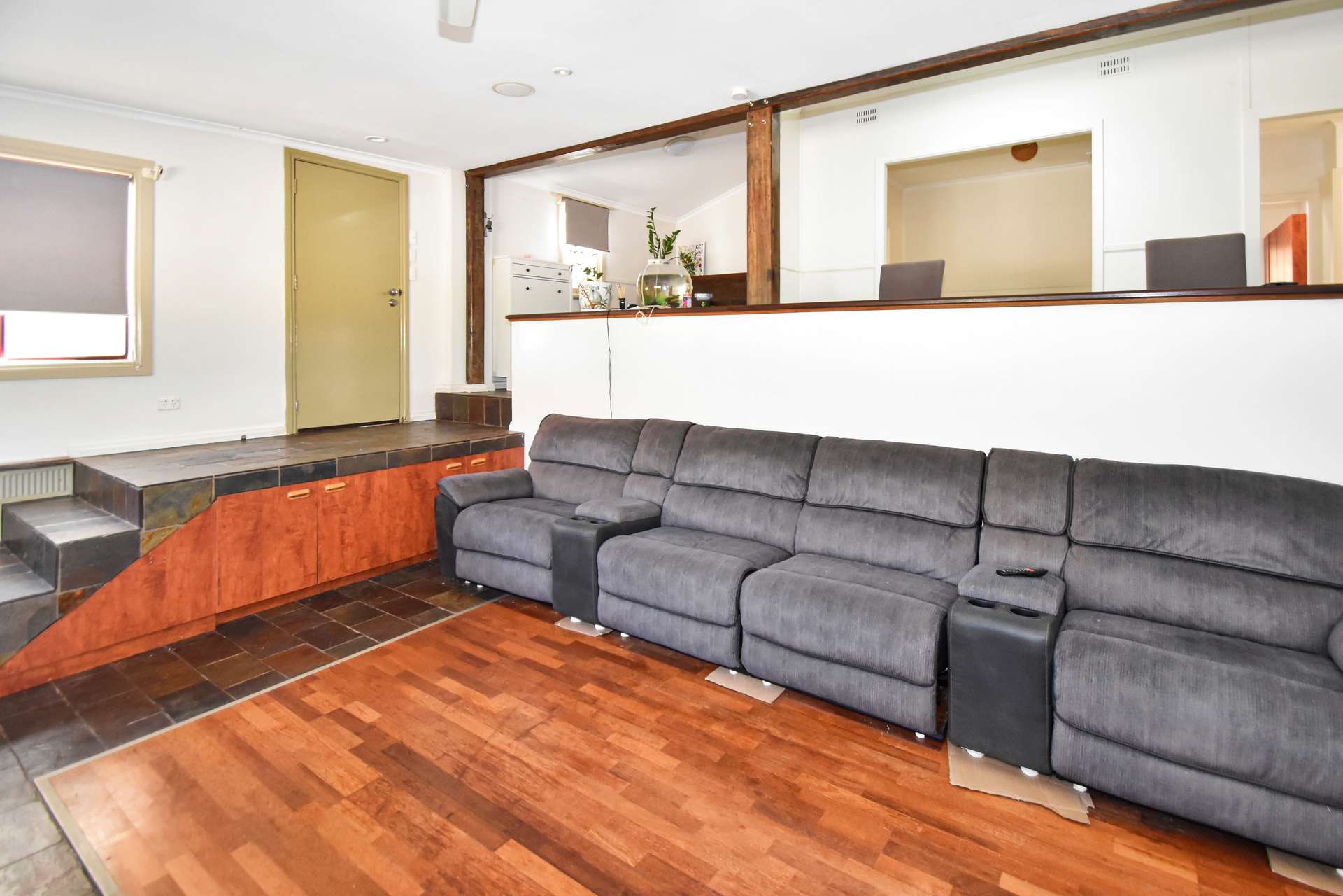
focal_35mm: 15
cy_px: 448
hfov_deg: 100.4
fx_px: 560
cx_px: 672
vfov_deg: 77.3
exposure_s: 1/80
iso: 1600
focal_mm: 10
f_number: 4
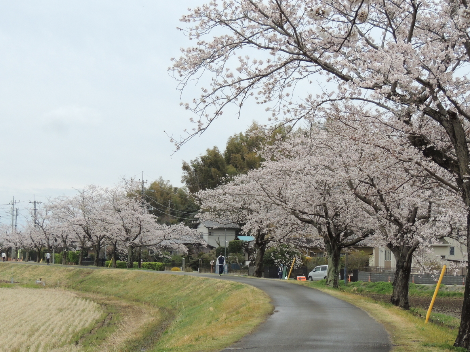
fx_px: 1235
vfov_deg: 16.2
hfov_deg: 21.5
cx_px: 237
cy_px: 176
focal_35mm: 91
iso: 400
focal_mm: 16
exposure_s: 1/1250
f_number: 4.6
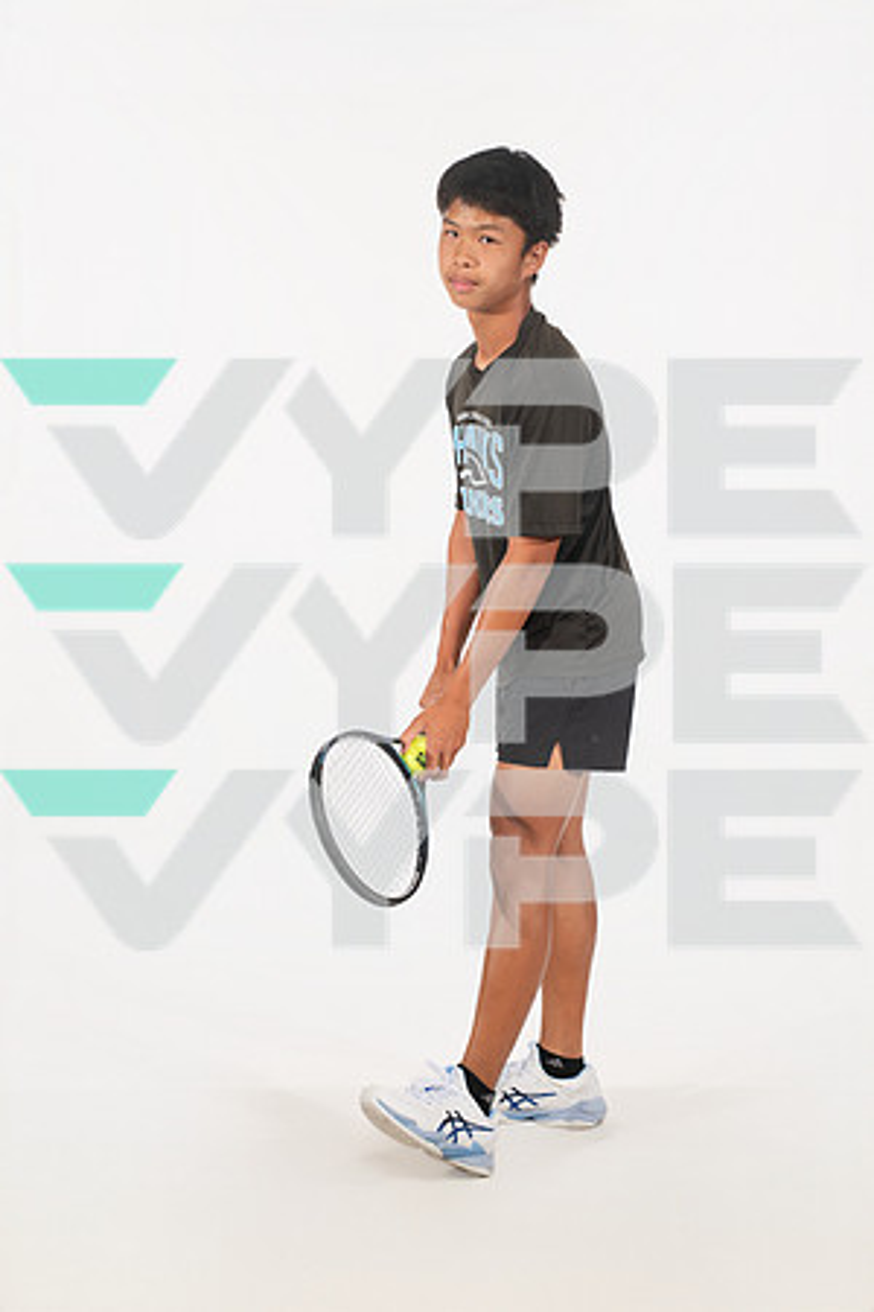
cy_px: 656
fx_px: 1602
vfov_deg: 44.5
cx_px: 437
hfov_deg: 30.5
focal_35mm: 44
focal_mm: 44
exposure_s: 1/320
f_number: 7.1
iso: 500
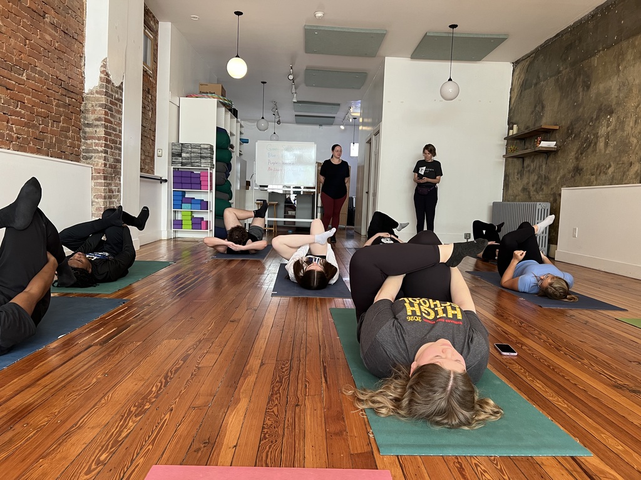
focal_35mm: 26
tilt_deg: -4.5
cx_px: 320
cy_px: 240
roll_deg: -2.1
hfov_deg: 67.3
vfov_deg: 53.1
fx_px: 481
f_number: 1.5
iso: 125
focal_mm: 5.7
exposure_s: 1/89
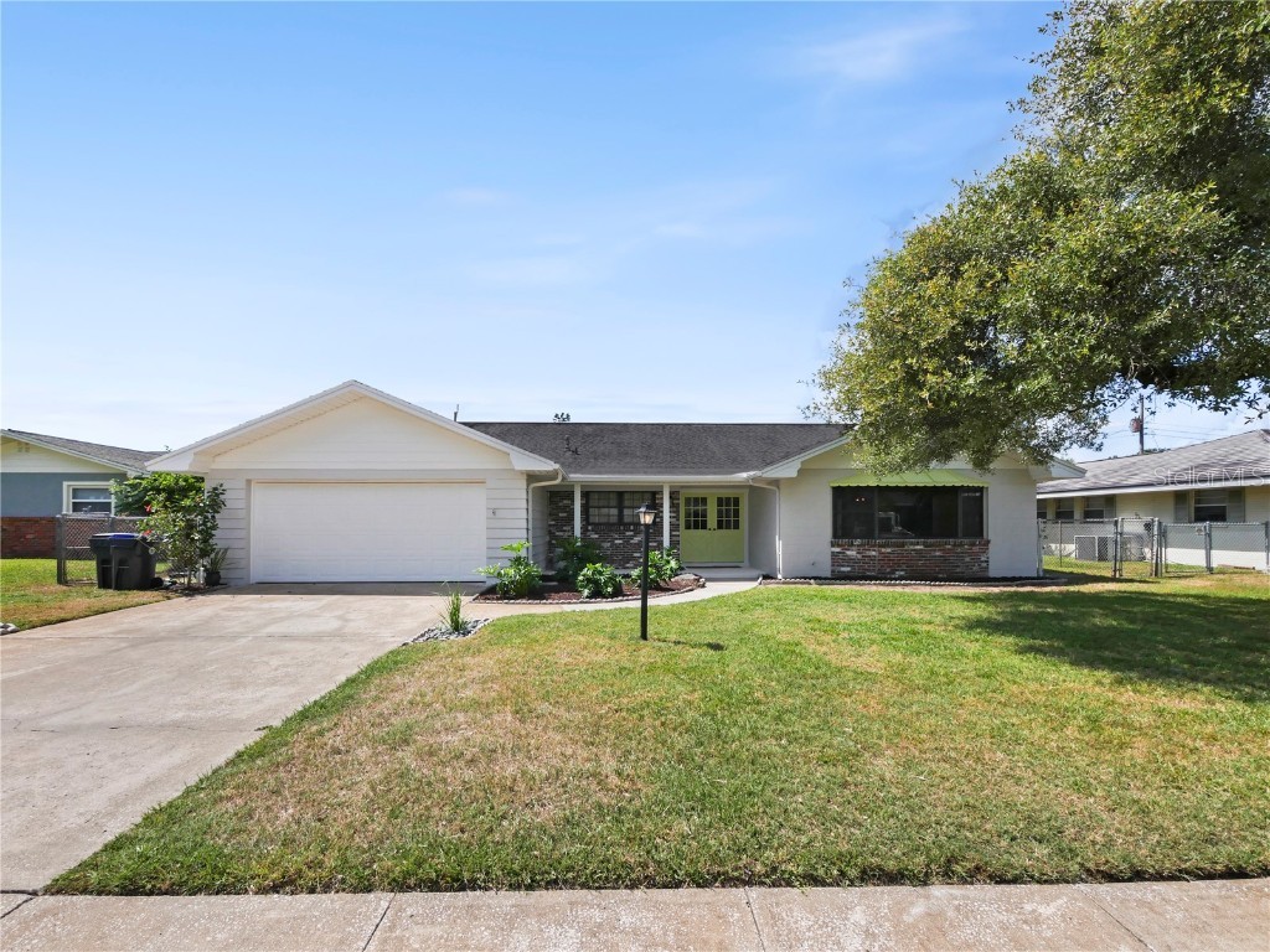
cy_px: 476
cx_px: 635
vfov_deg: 85.7
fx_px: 514
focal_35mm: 14
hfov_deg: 102.1
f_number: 9
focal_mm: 7
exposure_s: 1/640
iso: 200
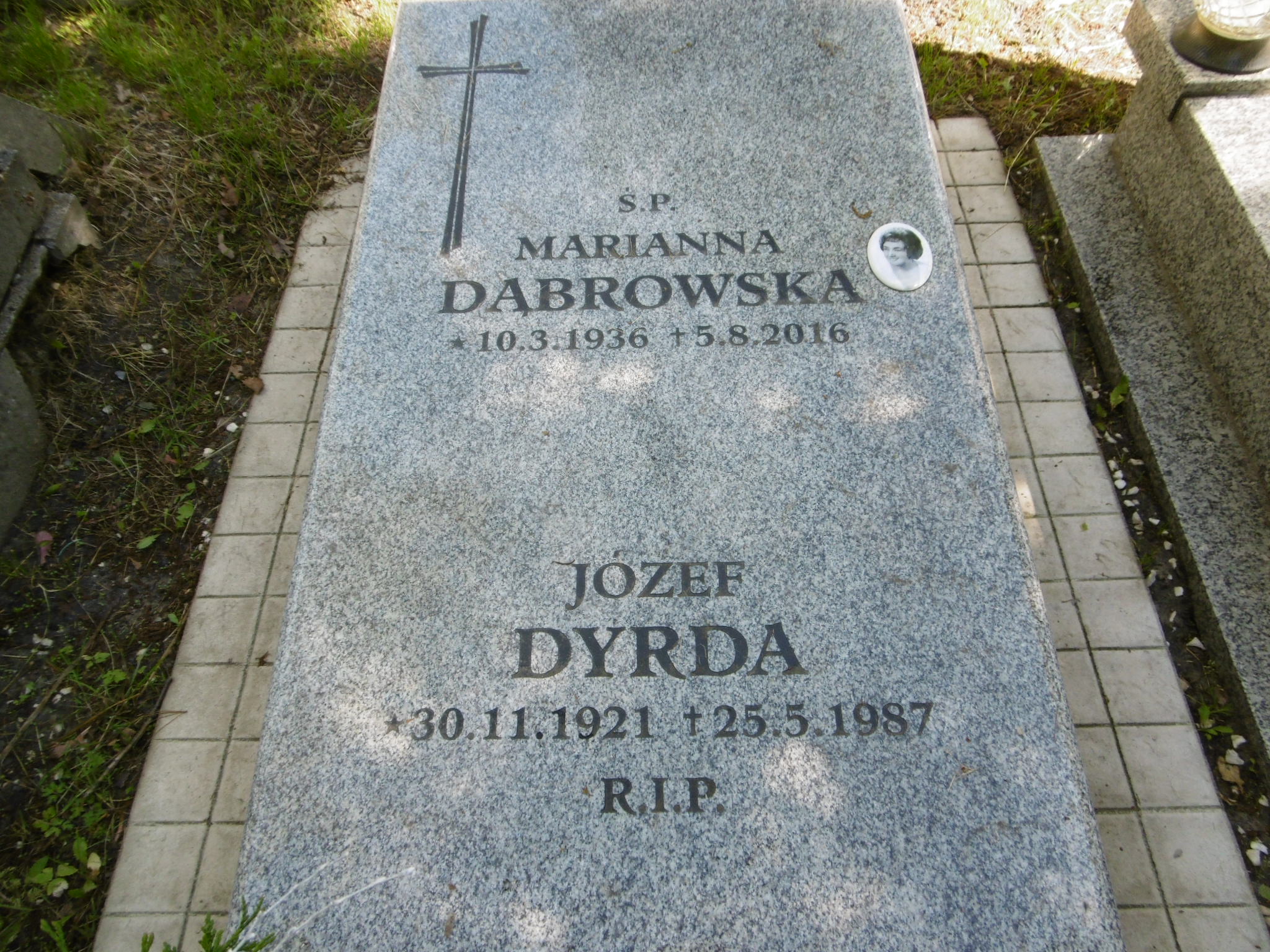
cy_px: 476
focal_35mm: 24
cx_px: 635
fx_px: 881
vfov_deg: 56.8
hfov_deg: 71.6
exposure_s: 1/160
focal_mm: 4.3
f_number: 3.1
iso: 100
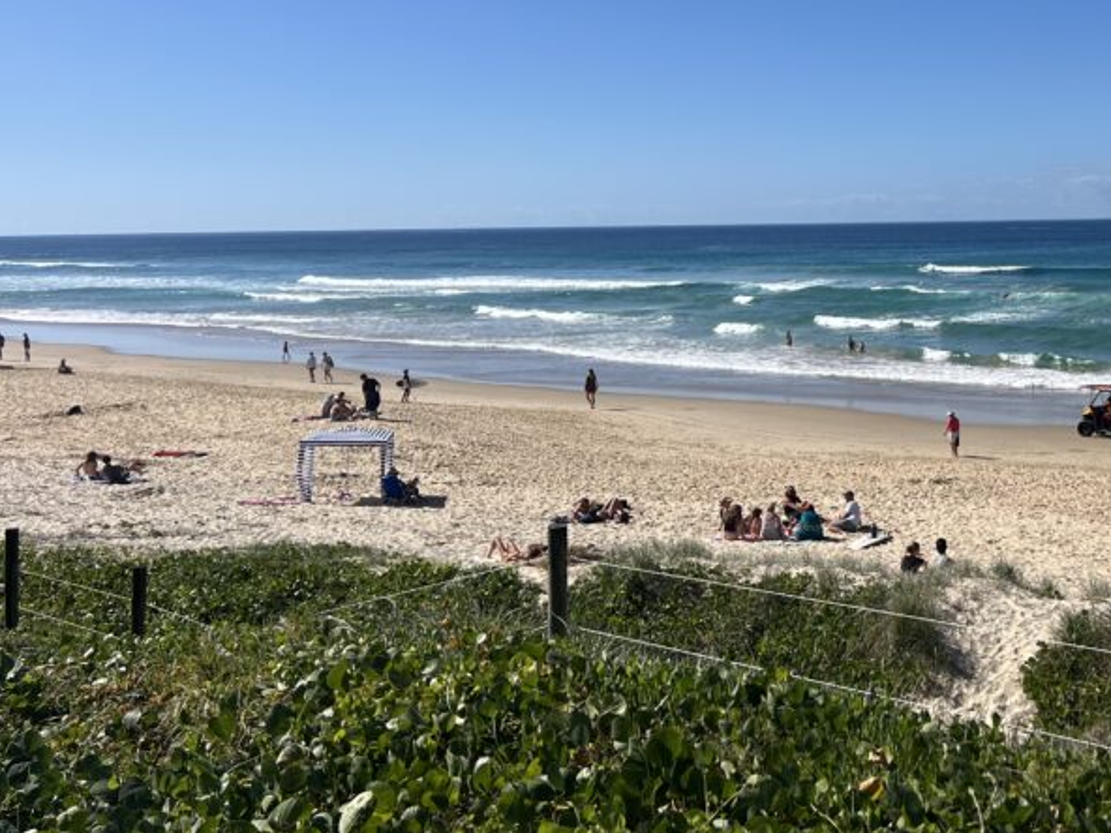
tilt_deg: -0.8
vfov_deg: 31.7
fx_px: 1444
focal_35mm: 45
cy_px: 235
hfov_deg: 40.8
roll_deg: +1.8
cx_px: 841
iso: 50
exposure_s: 1/7463
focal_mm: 5.7
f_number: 1.5
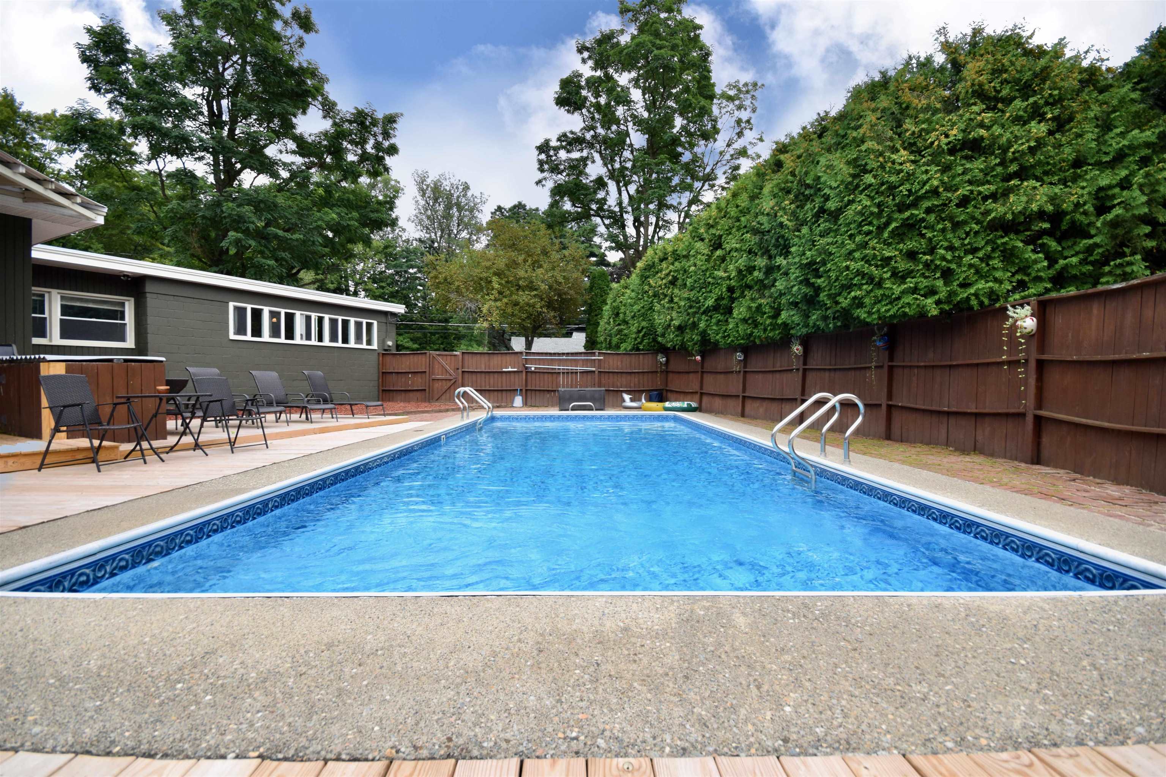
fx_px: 486
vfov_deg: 77.3
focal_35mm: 15
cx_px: 583
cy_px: 388
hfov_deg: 100.4
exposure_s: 1/100
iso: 200
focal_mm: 10
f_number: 8
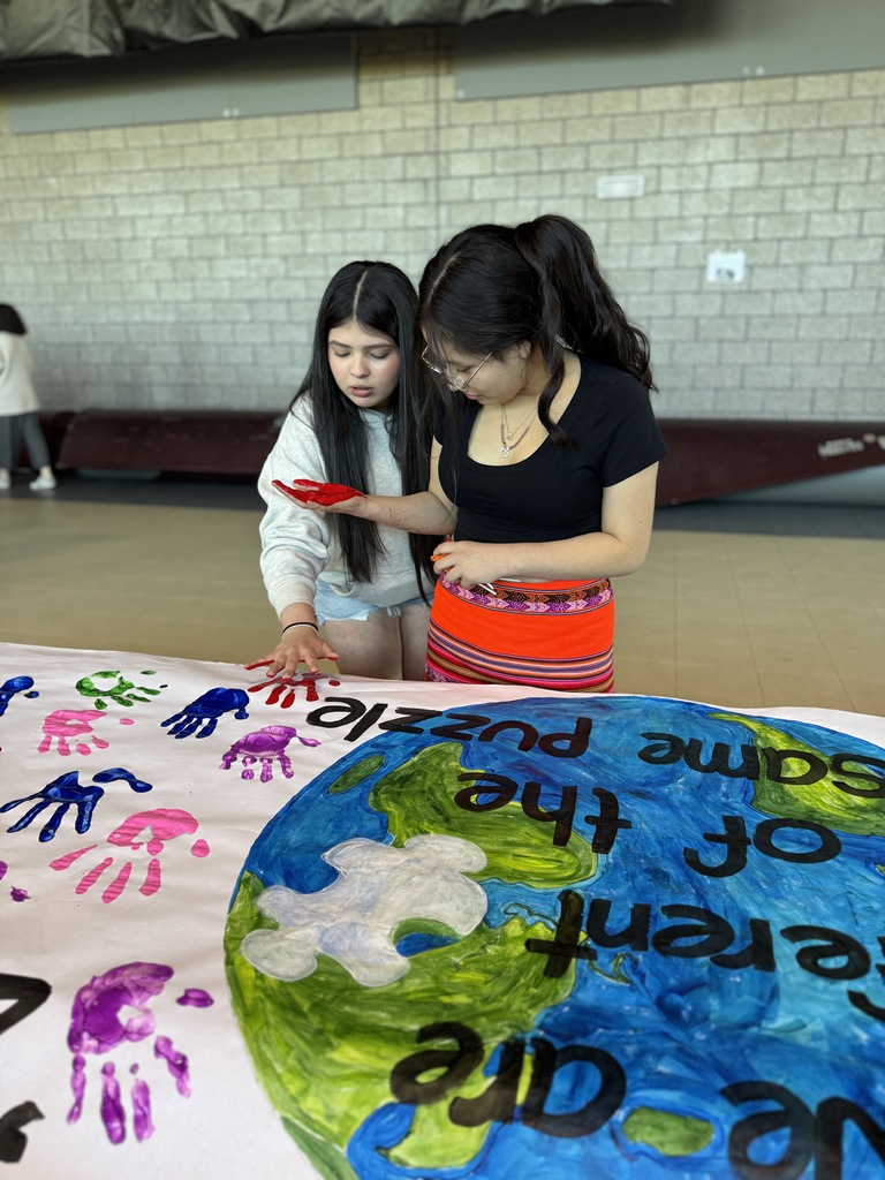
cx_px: 442
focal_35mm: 24
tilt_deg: -13.8
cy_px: 590
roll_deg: -2.6
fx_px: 818
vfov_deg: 71.6
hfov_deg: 56.8
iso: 200
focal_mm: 6.76
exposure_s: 1/120
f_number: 1.78
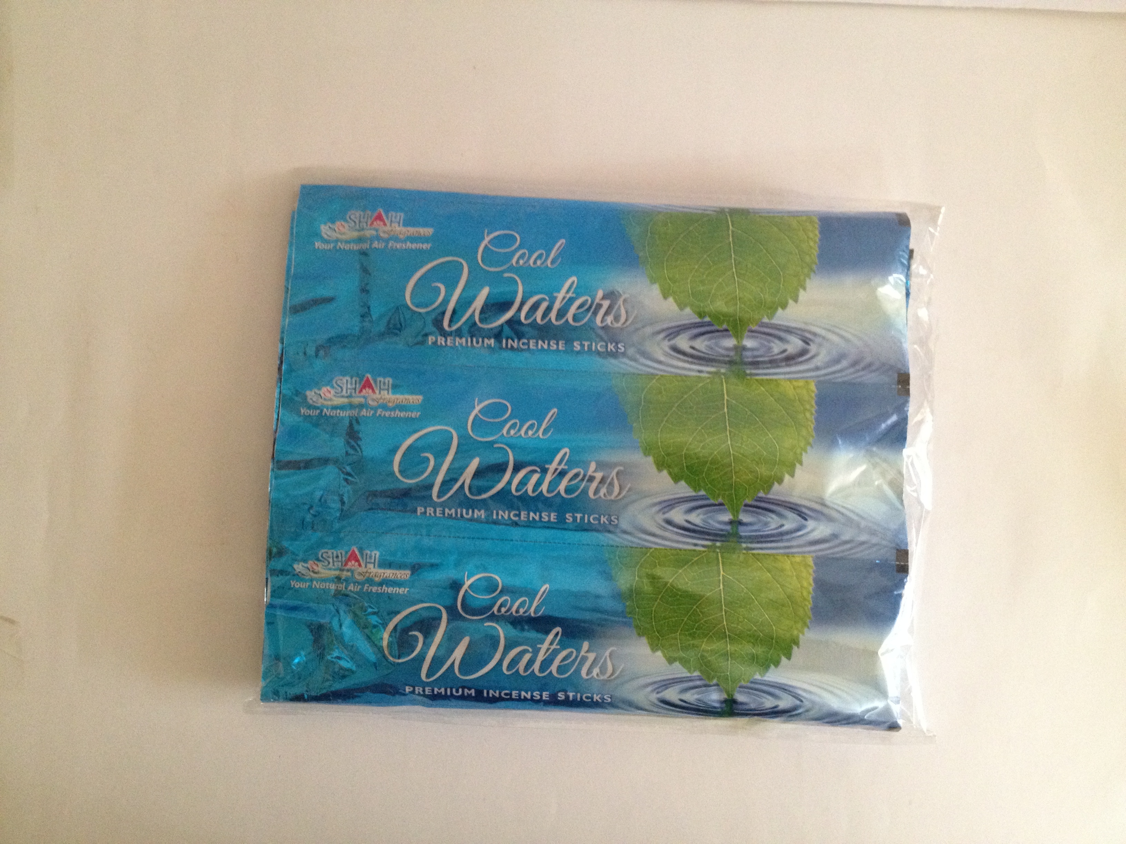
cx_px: 563
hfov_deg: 52.6
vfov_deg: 40.7
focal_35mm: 35
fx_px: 1138
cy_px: 422
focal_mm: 4.28
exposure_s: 1/20
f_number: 2.4
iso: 320
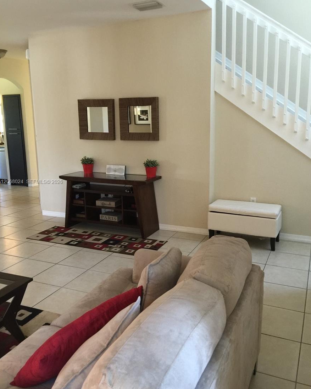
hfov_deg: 47.1
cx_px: 156
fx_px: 357
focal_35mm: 31
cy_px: 182
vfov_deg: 57.1
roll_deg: +1.1
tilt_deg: -9.1
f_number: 2.2
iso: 100
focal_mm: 4.15
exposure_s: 1/15
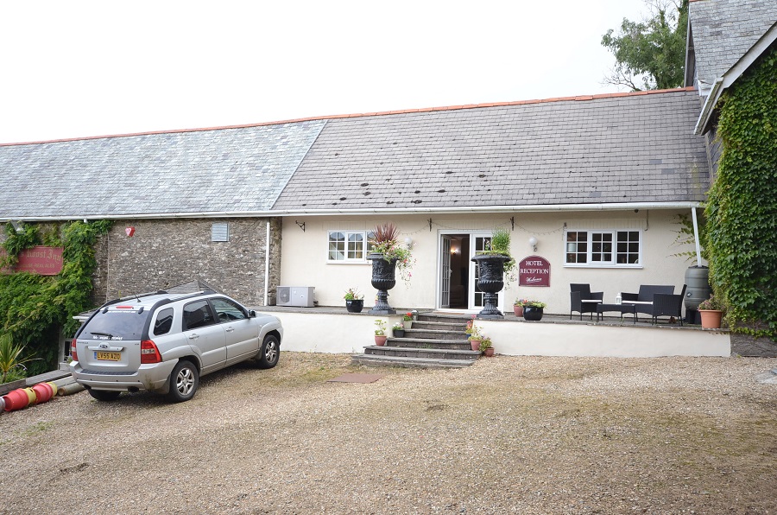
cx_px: 388
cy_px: 258
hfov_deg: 62.0
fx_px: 646
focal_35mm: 30
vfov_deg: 43.4
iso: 400
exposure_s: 1/125
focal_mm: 20
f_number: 5.6
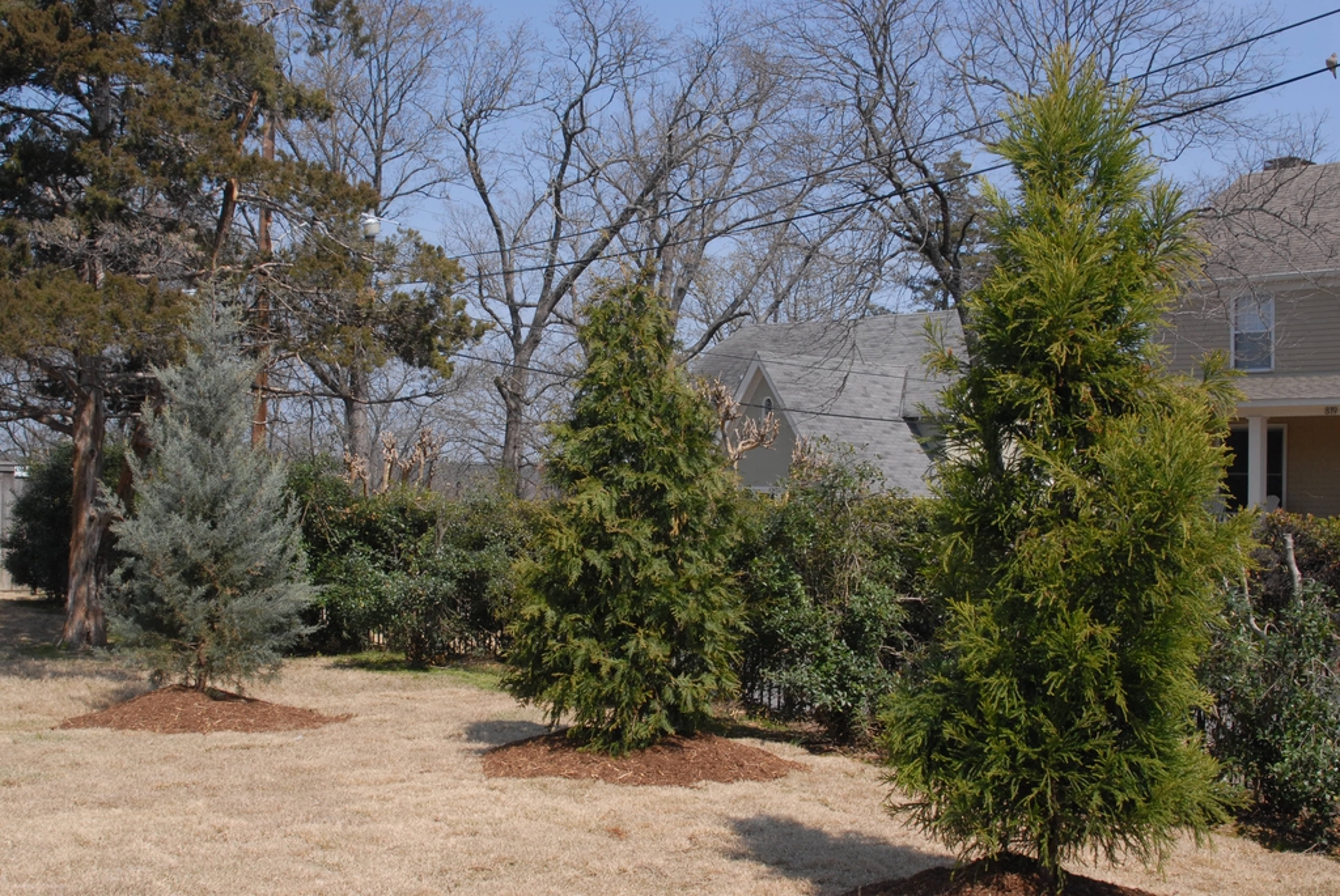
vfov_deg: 32.0
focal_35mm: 42
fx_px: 1565
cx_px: 670
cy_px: 448
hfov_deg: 46.4
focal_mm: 28
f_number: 10
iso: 400
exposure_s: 1/350
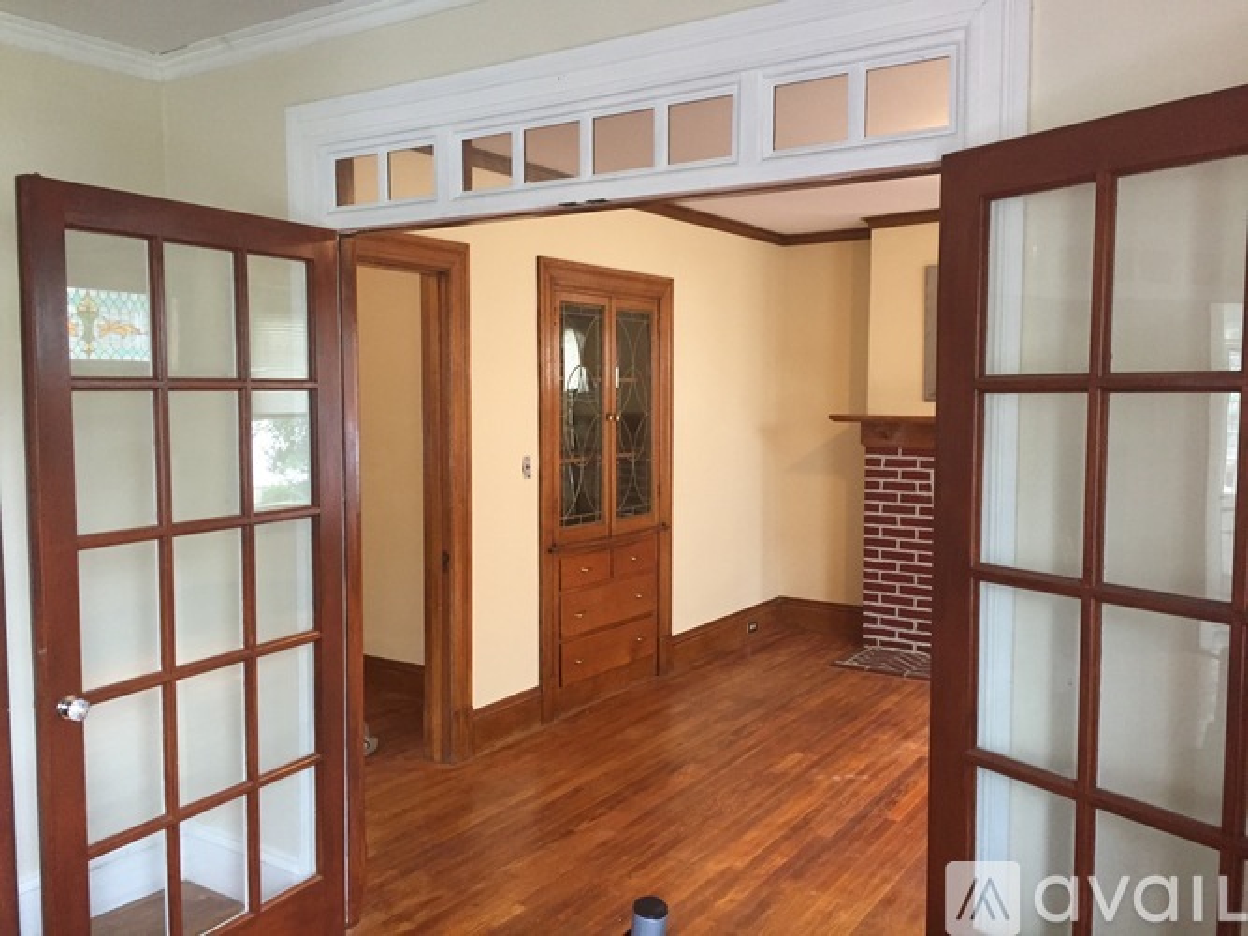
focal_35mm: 29
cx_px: 624
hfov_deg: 61.7
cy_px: 468
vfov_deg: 48.2
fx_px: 1045
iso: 200
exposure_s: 1/30
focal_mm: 4.15
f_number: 2.2
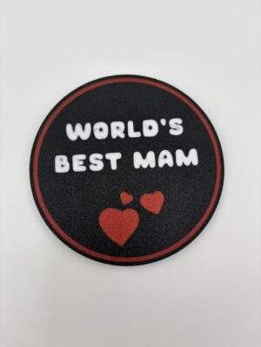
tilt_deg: -80.4
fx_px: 261
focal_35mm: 26
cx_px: 130
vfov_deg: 67.3
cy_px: 174
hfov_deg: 53.1
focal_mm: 5.96
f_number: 1.6
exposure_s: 1/136
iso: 32
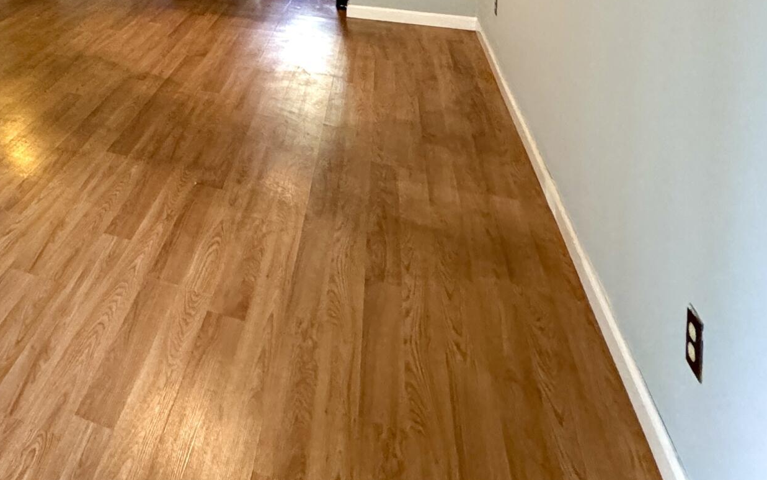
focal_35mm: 36
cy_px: -164
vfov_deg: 28.2
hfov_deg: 46.7
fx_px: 752
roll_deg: -0.7
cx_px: 31
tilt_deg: -2.5
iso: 320
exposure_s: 1/60
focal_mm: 2.22
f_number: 2.2
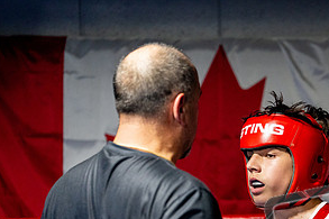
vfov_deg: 6.6
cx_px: 267
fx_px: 1881
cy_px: 216
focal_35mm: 206
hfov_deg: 10.0
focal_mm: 104
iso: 4000
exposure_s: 1/1000
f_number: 2
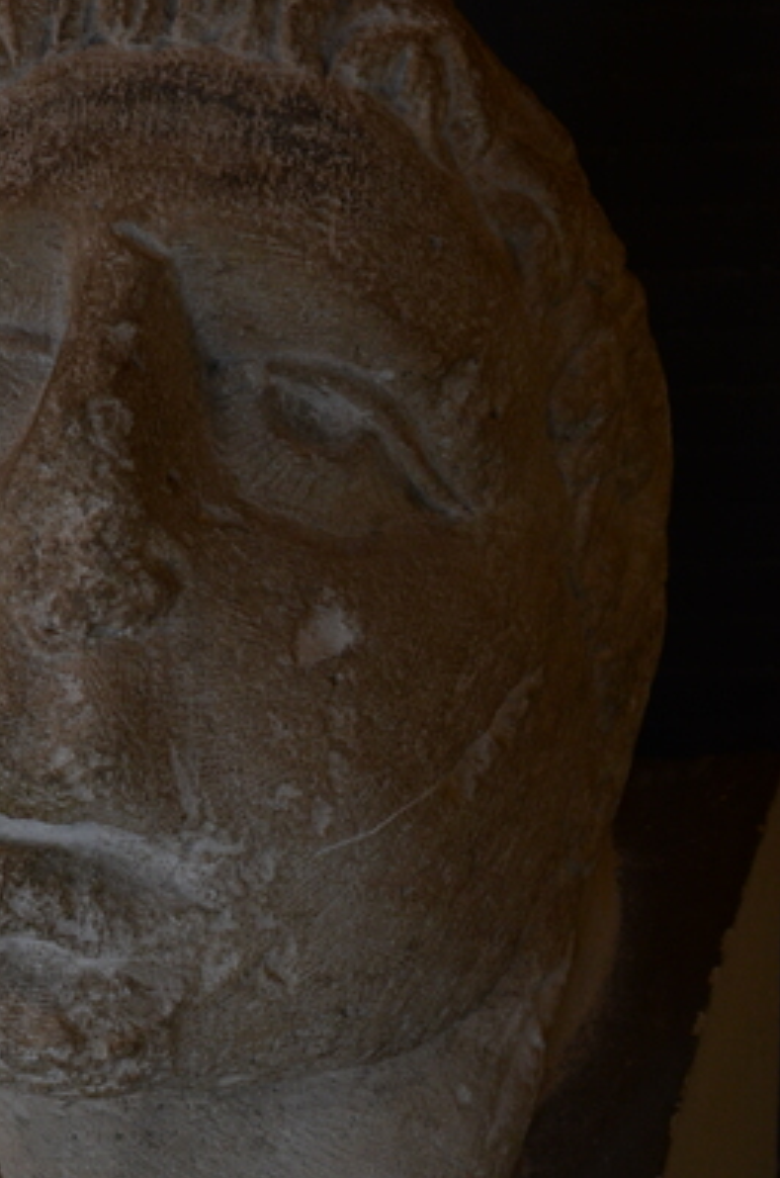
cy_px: 822
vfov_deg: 23.1
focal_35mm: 88
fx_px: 2867
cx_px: 246
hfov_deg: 15.5
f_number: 6.3
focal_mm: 35
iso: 1000
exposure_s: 1/160
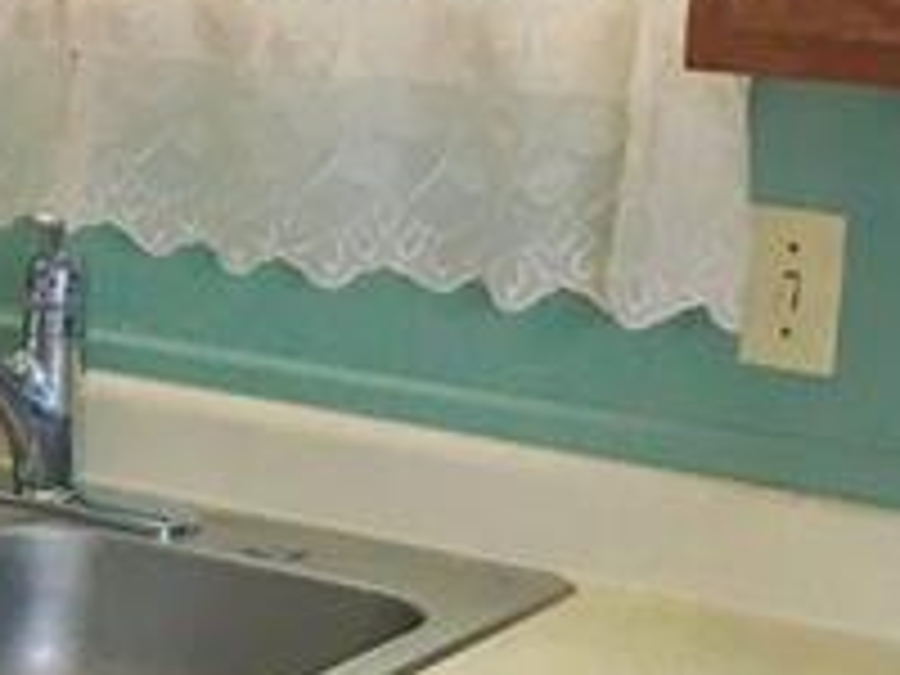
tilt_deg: -8.1
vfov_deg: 12.8
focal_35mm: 116
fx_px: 3016
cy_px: 238
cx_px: 14
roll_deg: -1.6
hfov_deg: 16.6
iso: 32
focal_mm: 4.15
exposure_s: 1/30
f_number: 2.2
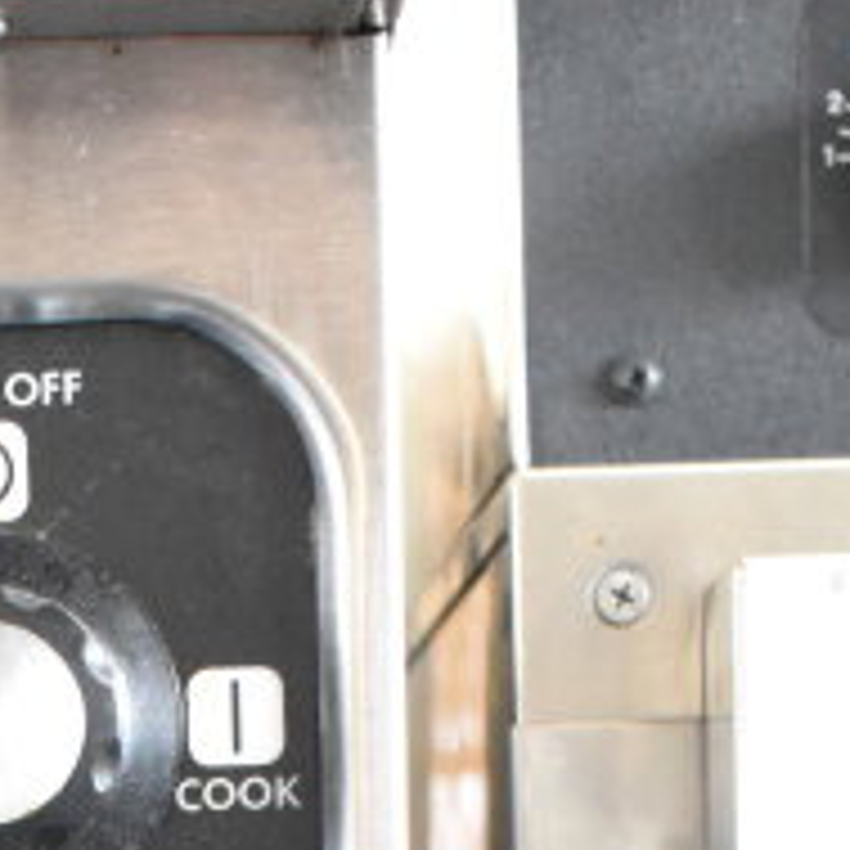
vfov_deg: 10.0
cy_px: 2004
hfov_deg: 11.3
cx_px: 103
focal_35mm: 154
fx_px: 4280
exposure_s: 1/125
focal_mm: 25
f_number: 5.6
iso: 6400
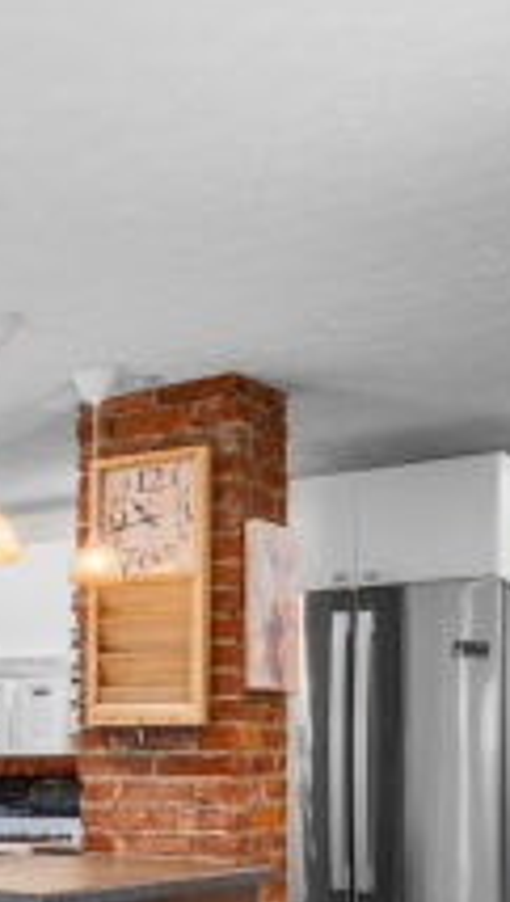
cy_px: 759
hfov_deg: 16.2
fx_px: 1317
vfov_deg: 36.2
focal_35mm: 55
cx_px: -544
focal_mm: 10
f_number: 8
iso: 400
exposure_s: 1/4
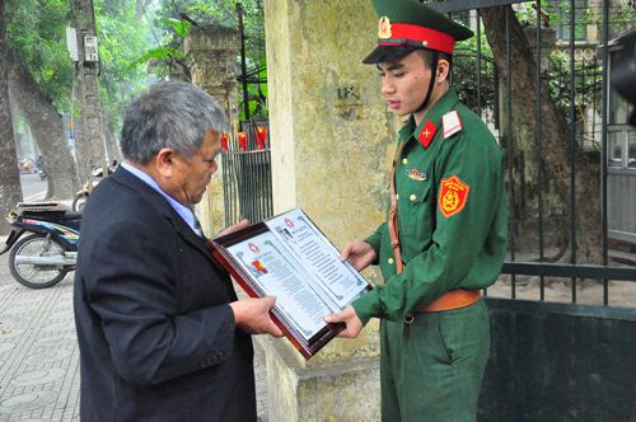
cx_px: 318
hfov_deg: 51.3
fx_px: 662
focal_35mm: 38
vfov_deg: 35.4
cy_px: 211
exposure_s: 1/125
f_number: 4
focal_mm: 25
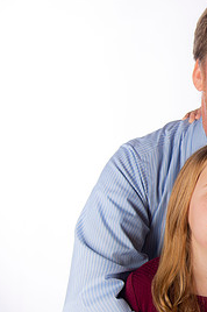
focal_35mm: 104
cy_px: 193
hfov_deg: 12.4
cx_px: 320
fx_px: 899
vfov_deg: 19.6
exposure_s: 1/200
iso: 100
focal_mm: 48
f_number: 6.3
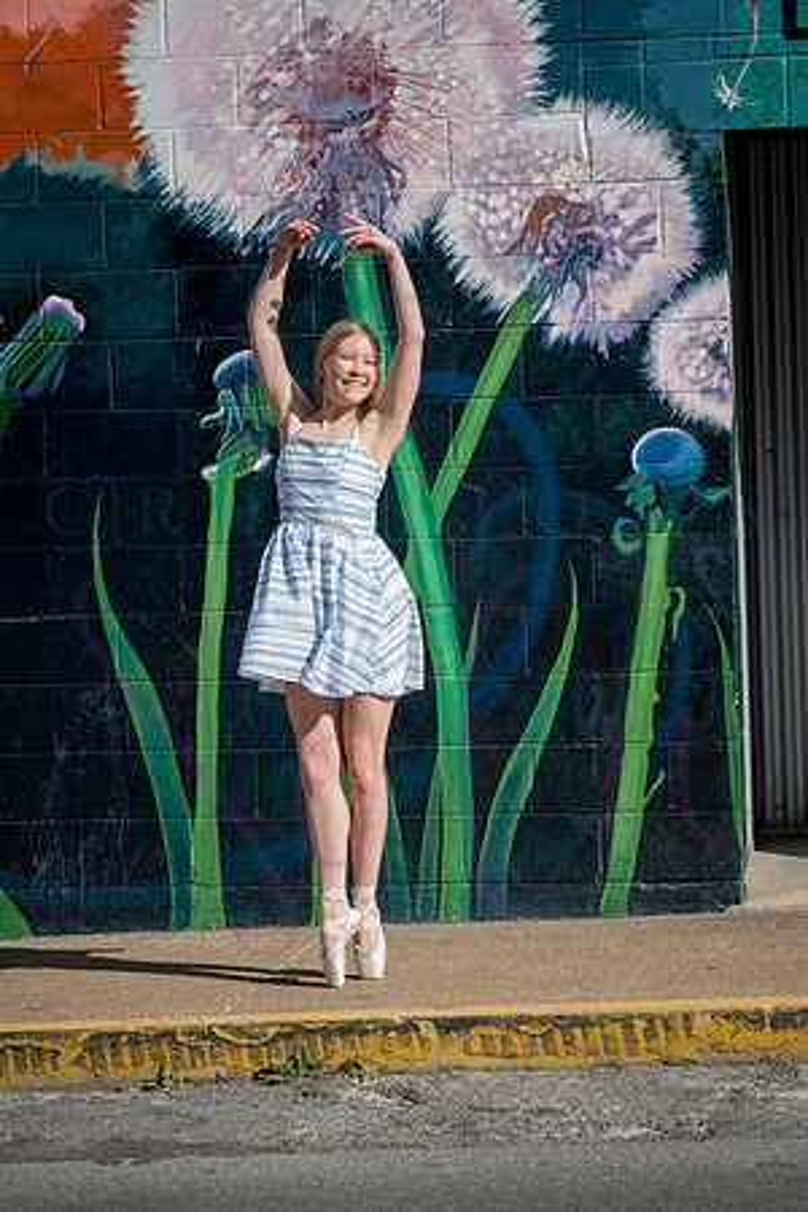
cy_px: 606
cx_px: 404
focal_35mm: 105
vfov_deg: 19.5
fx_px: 3535
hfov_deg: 13.0
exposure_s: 1/1000
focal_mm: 105
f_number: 9
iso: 400
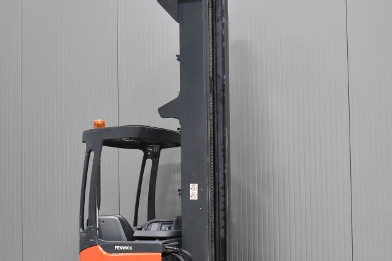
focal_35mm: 65
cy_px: 175
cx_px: 181
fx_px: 707
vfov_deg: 20.9
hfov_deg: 31.0
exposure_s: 1/60
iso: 1600
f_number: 4.5
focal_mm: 23
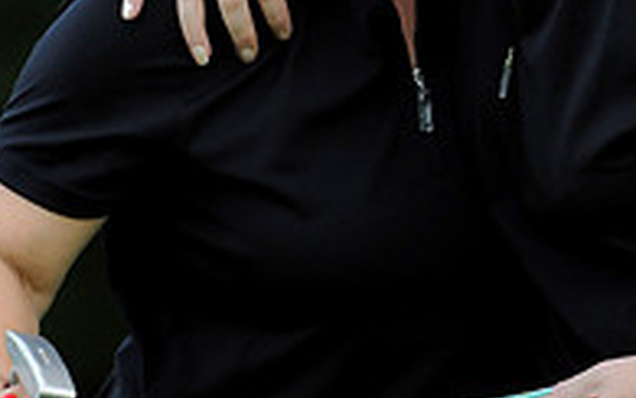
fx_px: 18326
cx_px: 390
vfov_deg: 1.2
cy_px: -268
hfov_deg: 2.0
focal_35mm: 1057
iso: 1250
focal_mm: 300
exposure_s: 1/800
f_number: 4
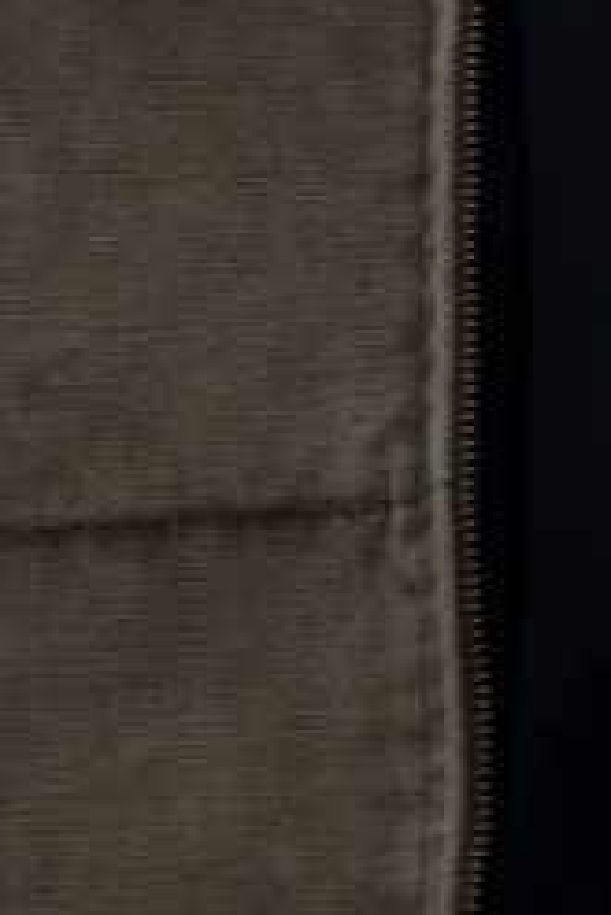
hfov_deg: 3.7
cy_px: -641
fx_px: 9507
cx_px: 720
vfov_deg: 5.4
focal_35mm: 374
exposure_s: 1/125
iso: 100
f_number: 8
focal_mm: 66
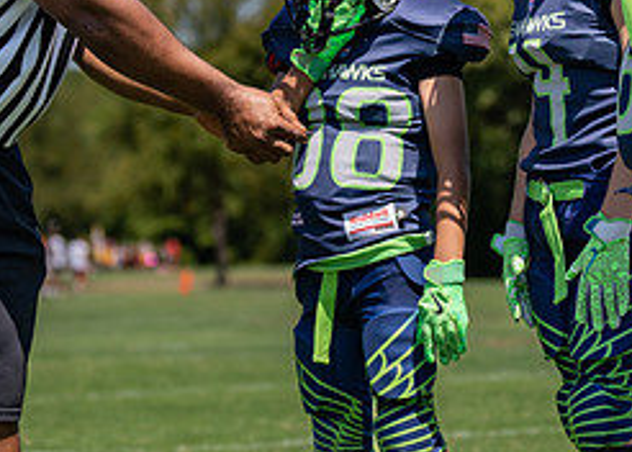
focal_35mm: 182
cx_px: 285
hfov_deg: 11.0
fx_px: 3269
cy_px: 144
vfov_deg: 7.9
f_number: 2.8
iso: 100
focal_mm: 70
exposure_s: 1/1600
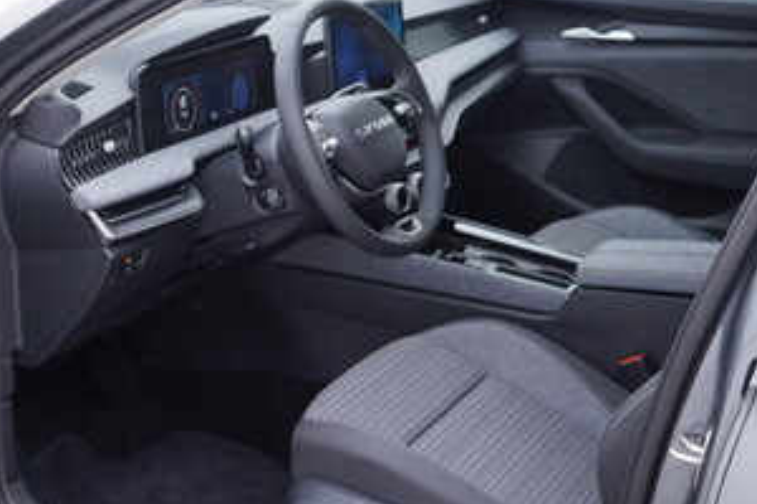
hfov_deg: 30.2
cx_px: 230
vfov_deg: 20.6
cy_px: 268
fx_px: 1388
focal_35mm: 66
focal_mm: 24
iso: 125
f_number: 2.8
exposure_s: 1/40
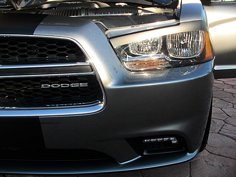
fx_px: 245
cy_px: 88
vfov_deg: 39.7
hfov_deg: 51.4
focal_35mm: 36
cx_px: 118
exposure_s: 1/250
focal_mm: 6.3
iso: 50
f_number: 2.8
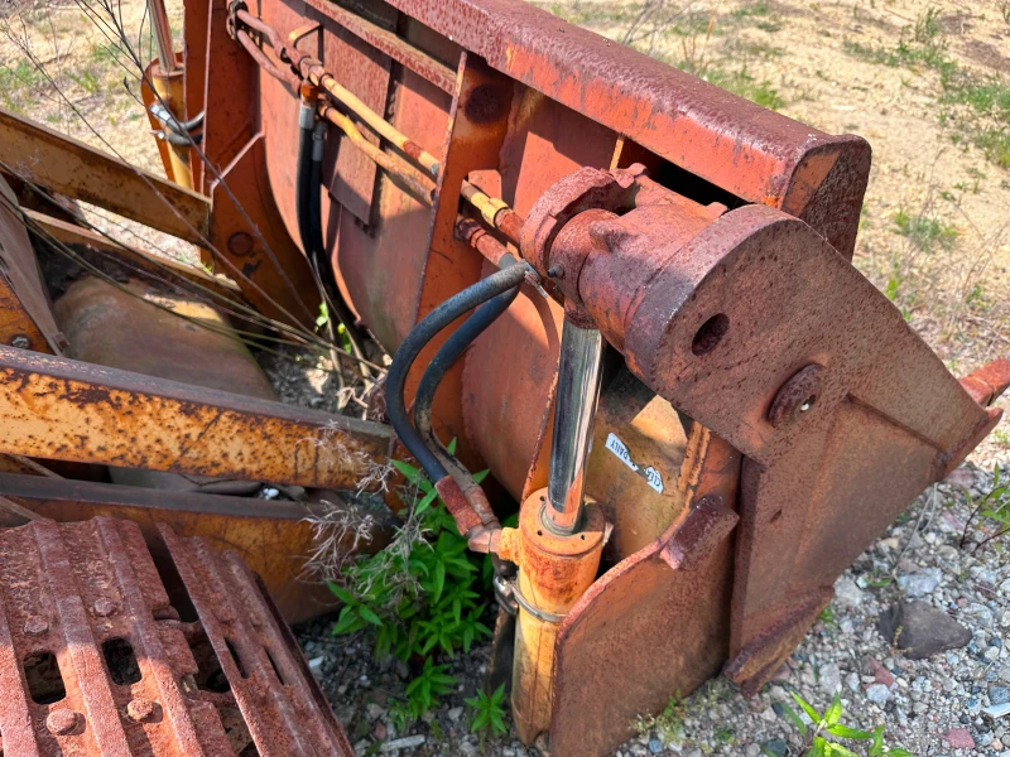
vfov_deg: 56.8
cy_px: 378
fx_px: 700
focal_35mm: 24
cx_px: 505
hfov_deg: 71.6
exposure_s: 1/971
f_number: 1.78
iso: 80
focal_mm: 6.86
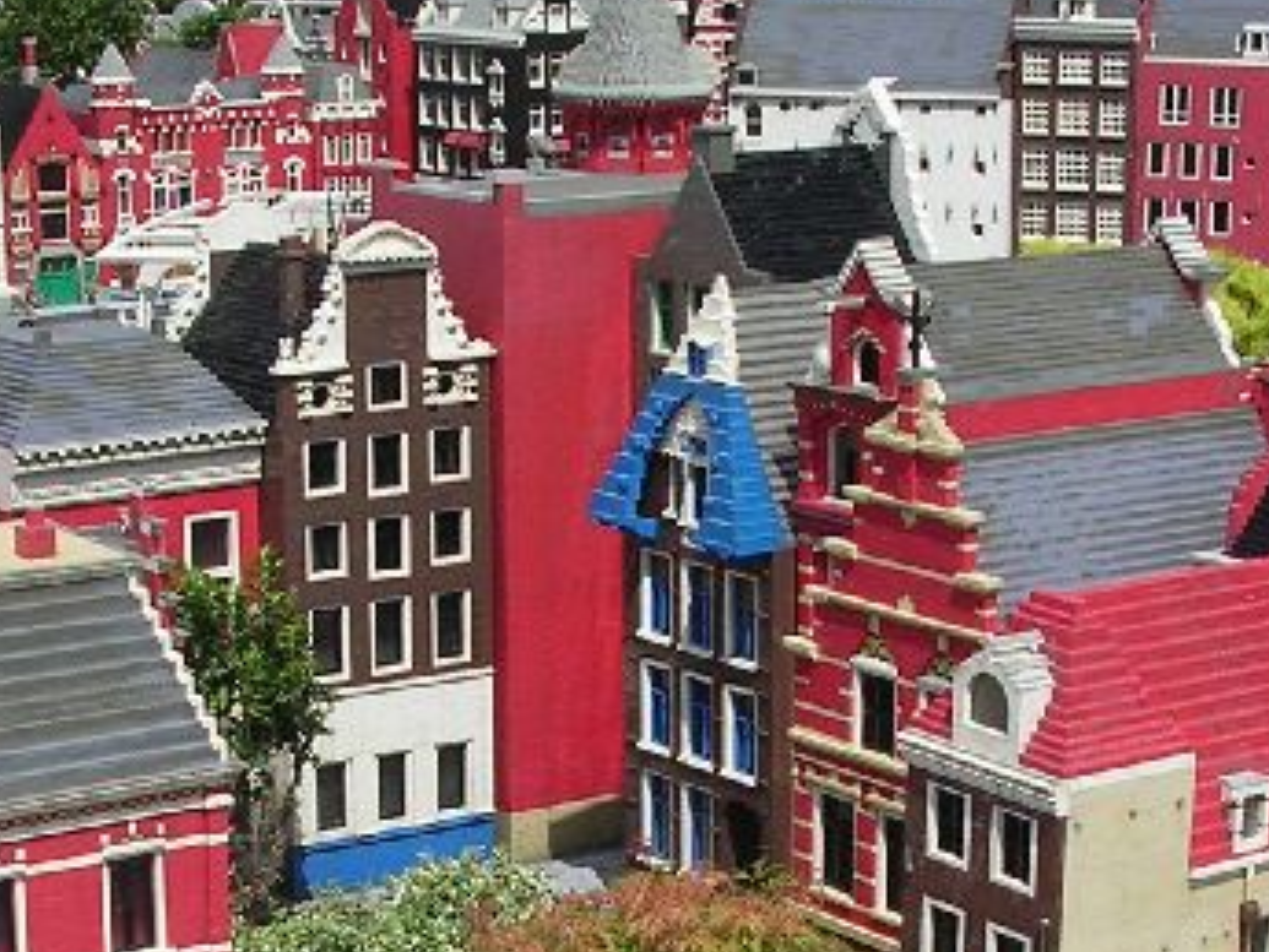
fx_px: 3227
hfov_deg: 22.2
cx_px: 680
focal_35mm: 88
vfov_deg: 16.6
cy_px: 871
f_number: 5.6
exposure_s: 1/455
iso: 100
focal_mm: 5.8
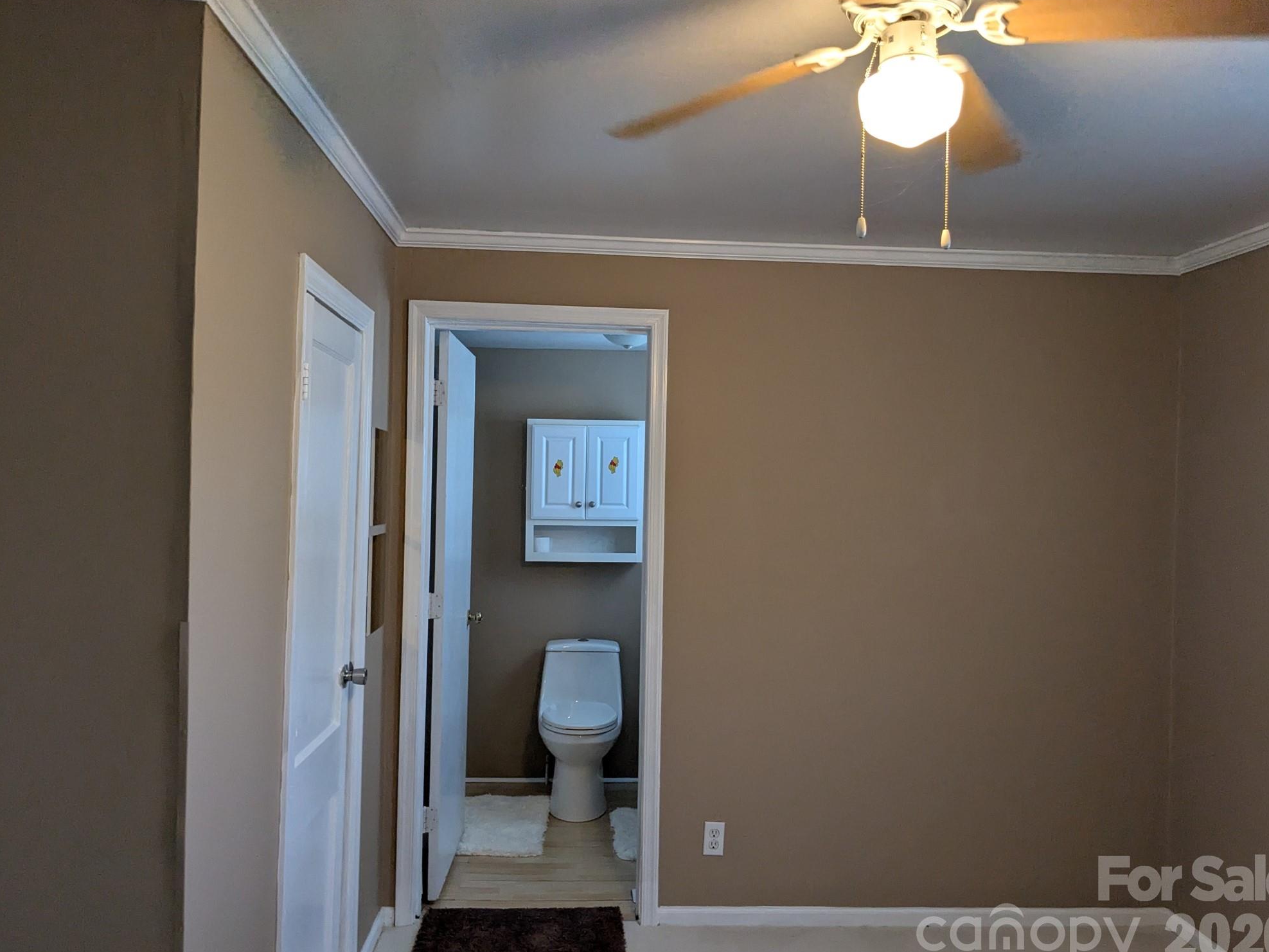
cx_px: 645
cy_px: 489
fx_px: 1026
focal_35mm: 28
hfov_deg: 63.4
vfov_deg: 49.7
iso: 399
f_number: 1.73
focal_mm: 4.38
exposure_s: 1/120
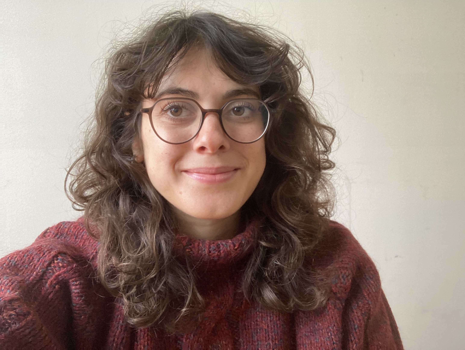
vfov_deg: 44.2
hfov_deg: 56.8
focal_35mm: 32
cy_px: 175
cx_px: 232
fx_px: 430
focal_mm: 2.87
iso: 125
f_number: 2.2
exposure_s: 1/50
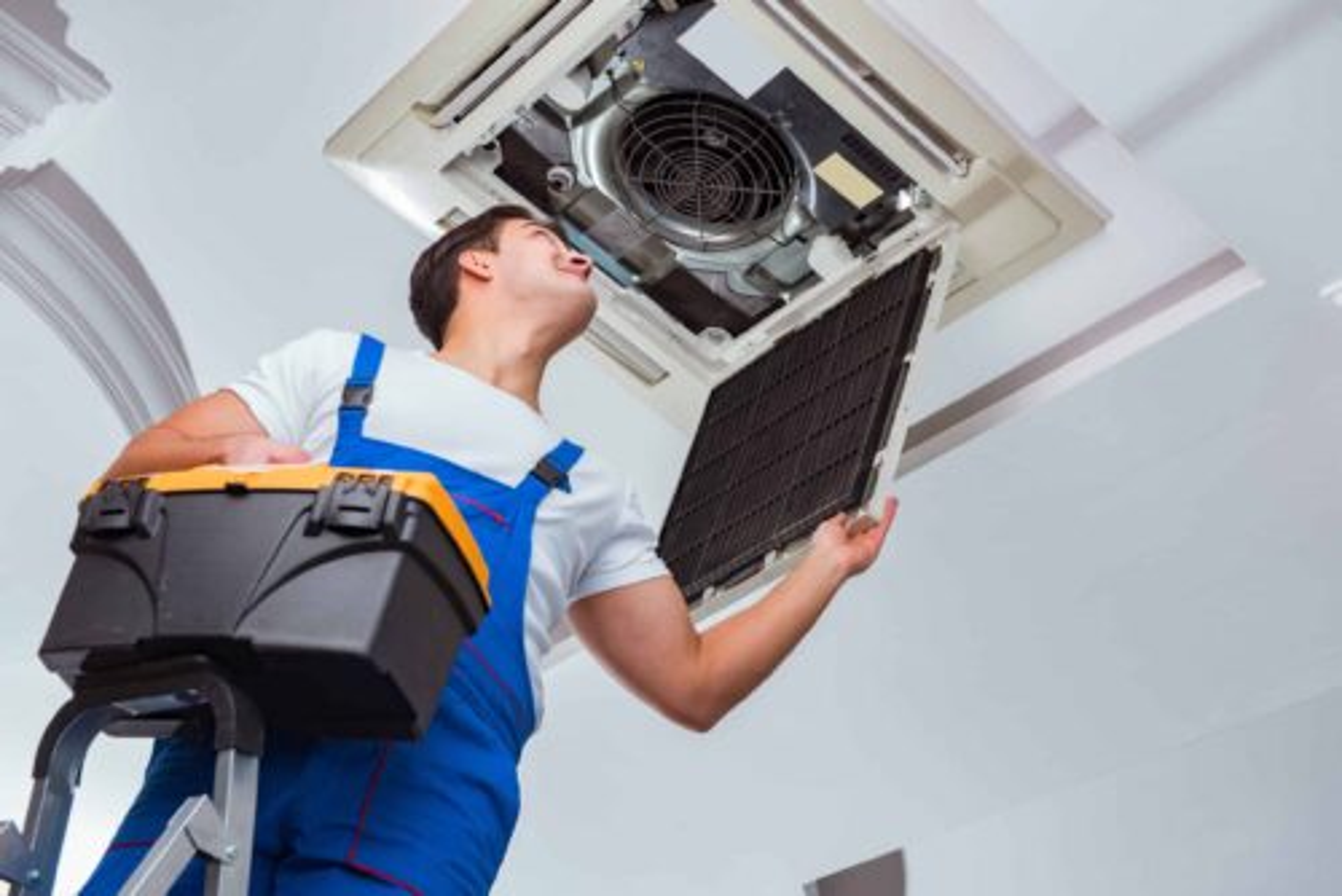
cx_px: 671
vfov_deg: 24.2
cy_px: 448
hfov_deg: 35.6
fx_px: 2089
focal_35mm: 56
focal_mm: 56
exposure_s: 1/100
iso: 400
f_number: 5
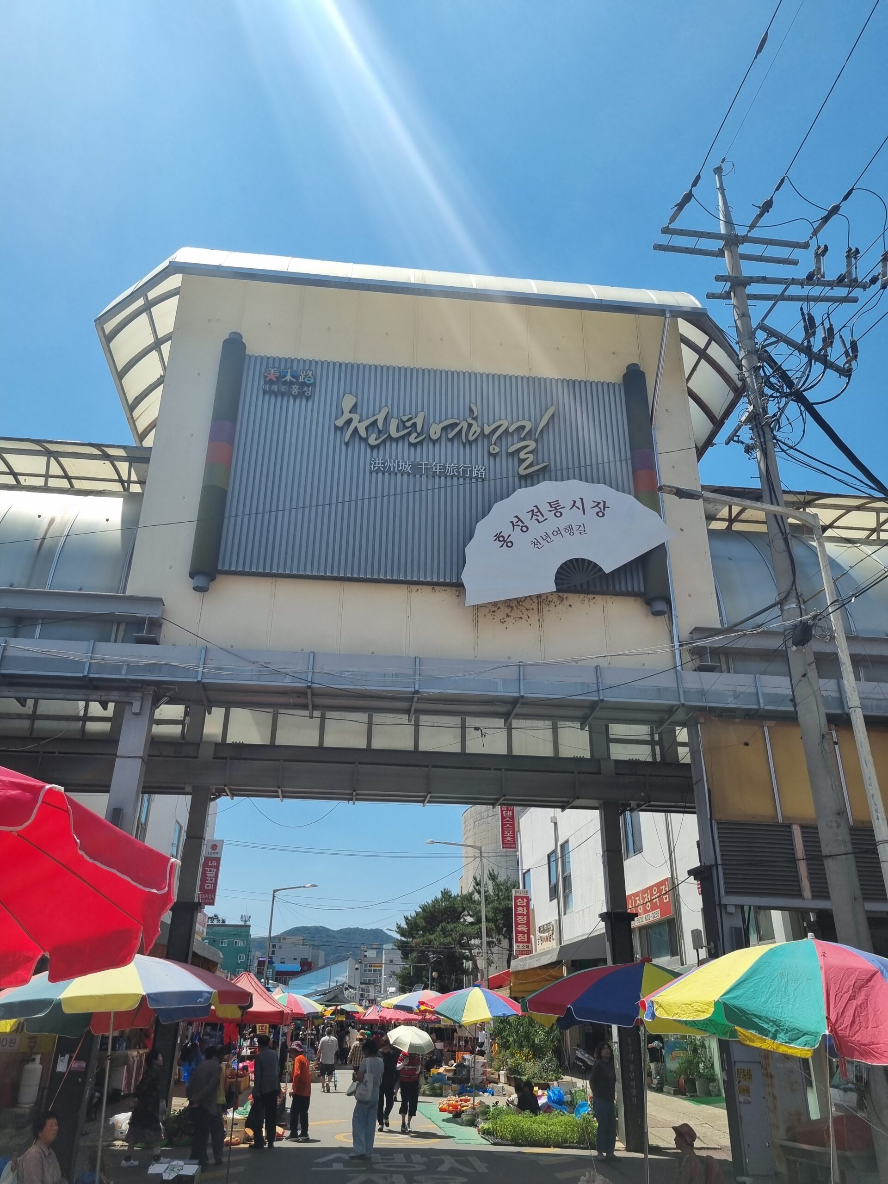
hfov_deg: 53.1
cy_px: 592
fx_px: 889
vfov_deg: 67.3
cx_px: 444
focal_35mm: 26
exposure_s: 1/3536
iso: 50
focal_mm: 5.4
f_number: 1.8
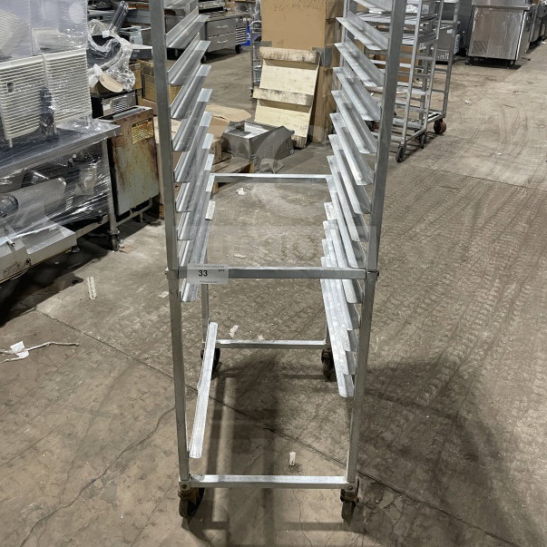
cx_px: 274
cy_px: 197
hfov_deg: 52.5
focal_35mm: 31
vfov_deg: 51.8
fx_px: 554
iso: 160
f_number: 1.6
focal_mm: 4.2
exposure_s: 1/60
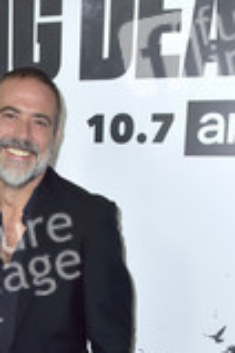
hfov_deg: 18.4
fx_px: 715
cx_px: 32
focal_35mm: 73
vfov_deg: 25.8
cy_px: 377
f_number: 5.6
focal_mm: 29
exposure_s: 1/200
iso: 400
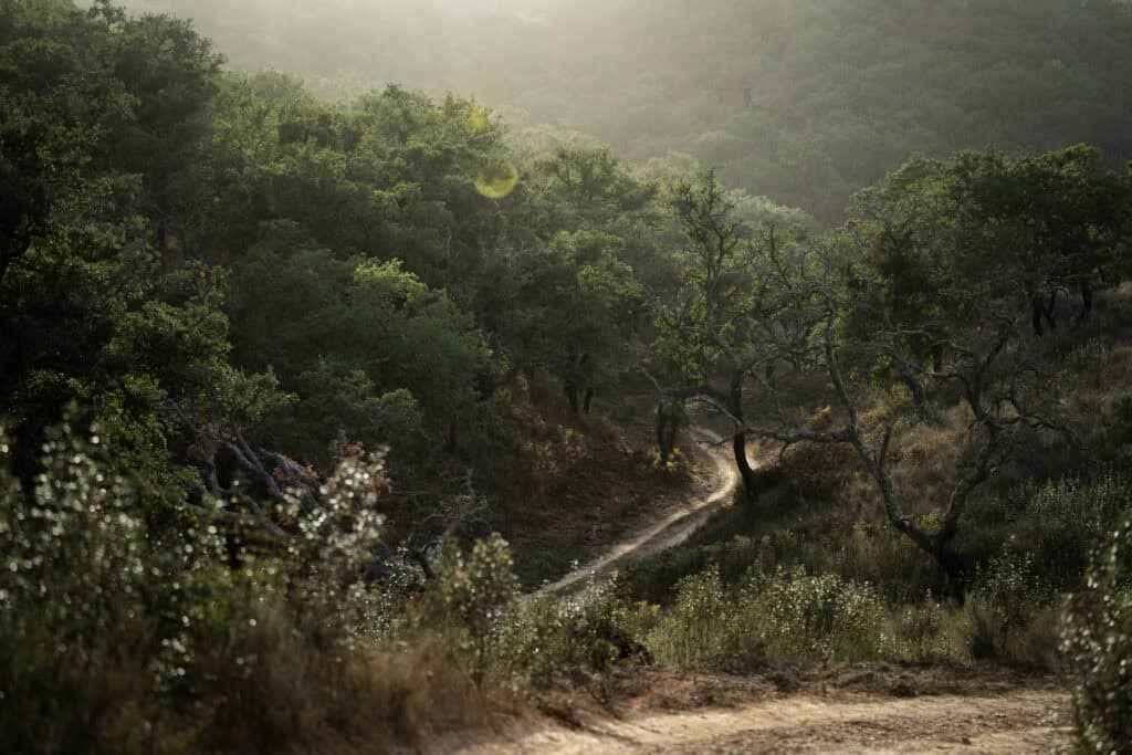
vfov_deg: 14.9
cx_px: 566
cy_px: 378
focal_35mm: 92
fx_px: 2893
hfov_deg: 22.1
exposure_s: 1/1250
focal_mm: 92
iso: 250
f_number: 2.8
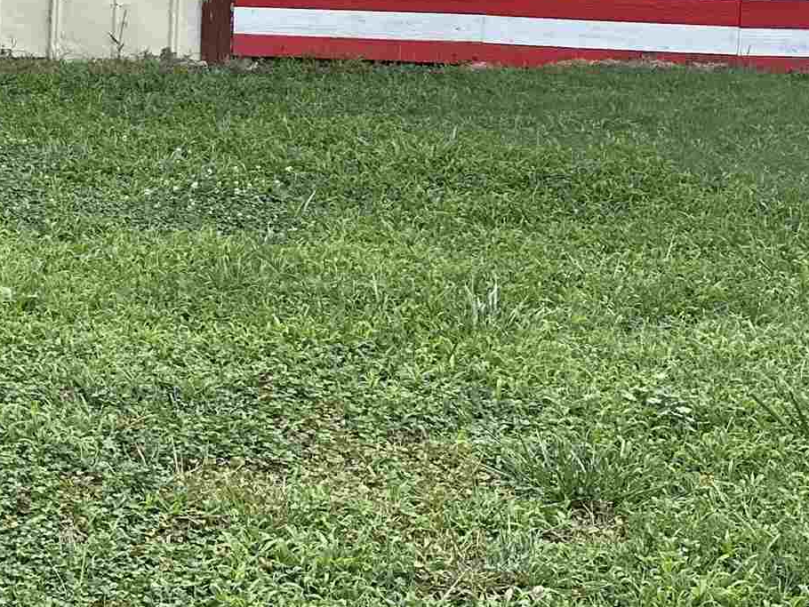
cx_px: -97
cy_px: -154
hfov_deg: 22.6
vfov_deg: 17.3
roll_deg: -0.7
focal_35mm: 81
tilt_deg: -5.7
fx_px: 1894
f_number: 1.78
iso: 80
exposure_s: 1/570
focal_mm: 6.86
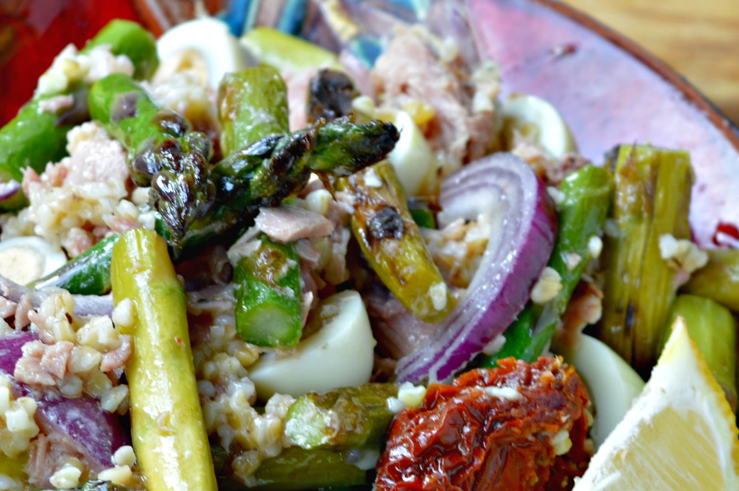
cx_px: 441
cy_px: 277
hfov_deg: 10.0
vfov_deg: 6.7
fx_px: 4209
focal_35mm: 205
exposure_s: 1/15
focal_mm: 55
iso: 100
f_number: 5.6
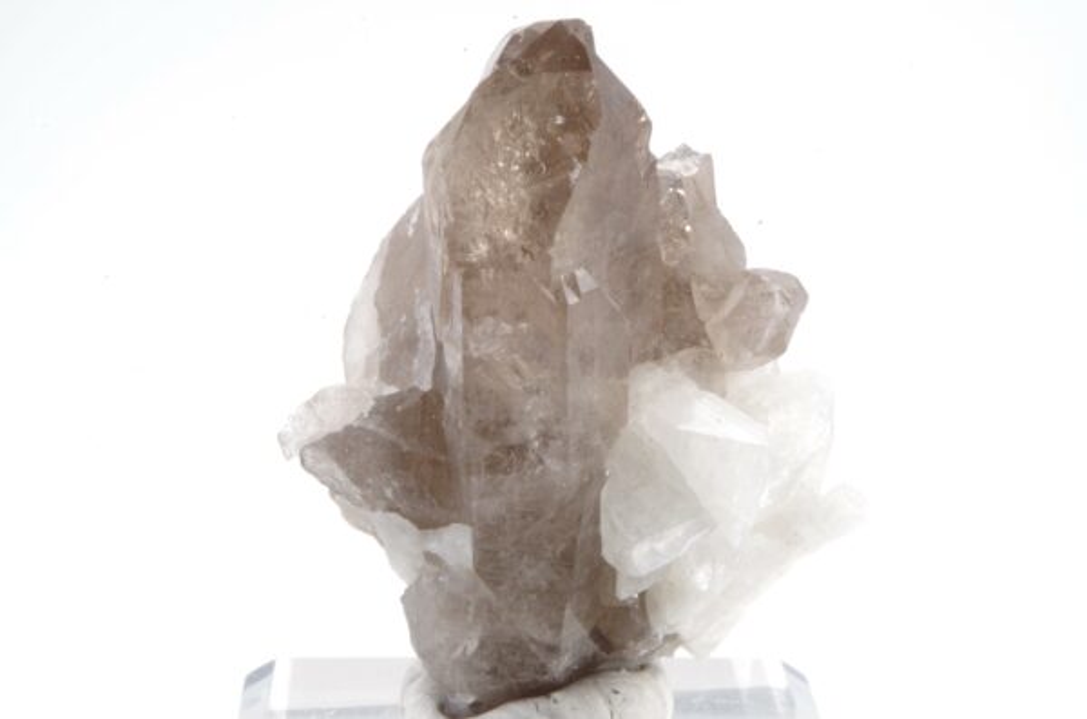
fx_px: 2169
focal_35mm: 72
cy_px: 360
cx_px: 544
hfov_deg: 28.1
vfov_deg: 18.8
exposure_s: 1/2
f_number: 5.6
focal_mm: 47.5
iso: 100
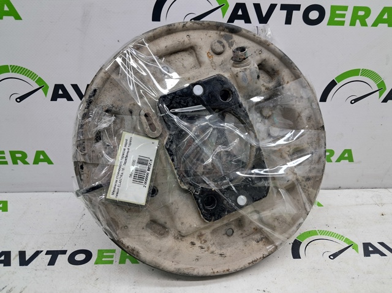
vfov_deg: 51.3
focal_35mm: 27
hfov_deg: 65.4
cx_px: 196
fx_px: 306
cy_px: 146
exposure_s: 1/50
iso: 50
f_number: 1.8
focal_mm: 4
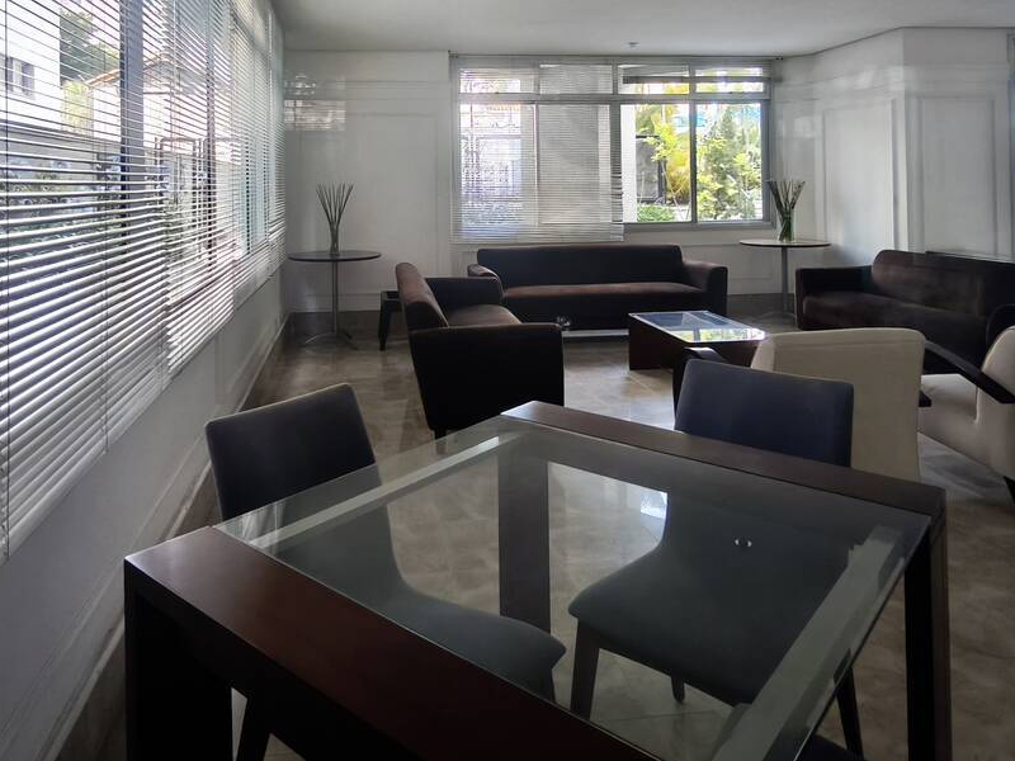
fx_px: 792
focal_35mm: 27
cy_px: 176
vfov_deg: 49.0
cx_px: 438
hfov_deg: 65.0
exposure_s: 1/30
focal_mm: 1.91
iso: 400
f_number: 2.2
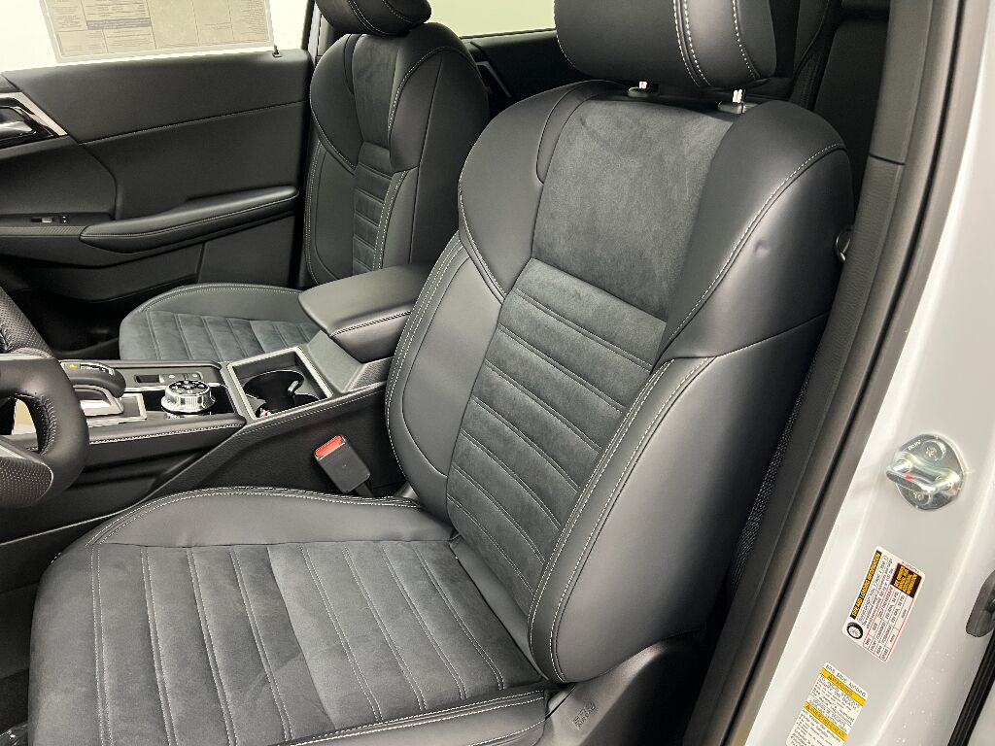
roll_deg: +1.7
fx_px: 747
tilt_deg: -27.1
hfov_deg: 67.3
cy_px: 373
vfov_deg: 53.1
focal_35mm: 26
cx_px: 498
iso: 640
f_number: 1.5
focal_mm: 5.7
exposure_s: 1/40
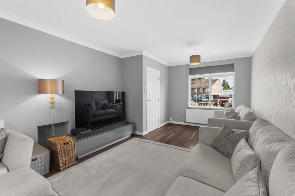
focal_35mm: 16
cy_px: 98
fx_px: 131
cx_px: 148
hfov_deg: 96.7
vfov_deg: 73.8
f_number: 8
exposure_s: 1/5
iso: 320
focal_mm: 16
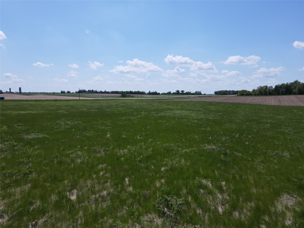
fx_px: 211
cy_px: 114
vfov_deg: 56.8
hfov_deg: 71.6
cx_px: 152
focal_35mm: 24
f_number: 2.8
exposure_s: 1/1250
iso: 100
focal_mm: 4.5
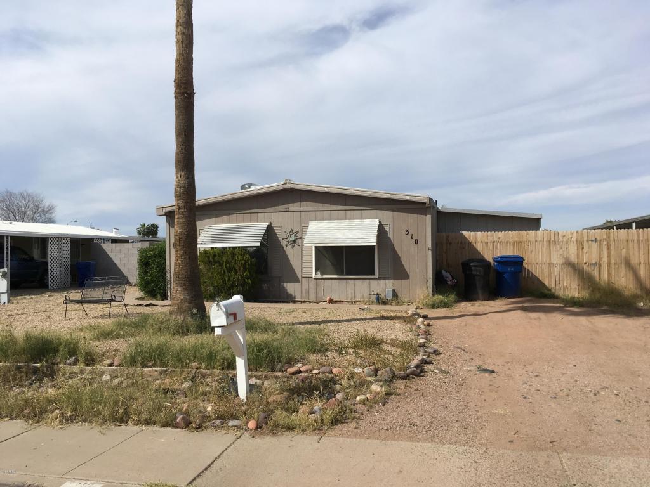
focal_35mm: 29
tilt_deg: +0.8
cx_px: 325
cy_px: 244
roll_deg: +1.1
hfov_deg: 61.7
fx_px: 545
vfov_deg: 48.2
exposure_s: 1/2653
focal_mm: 4.15
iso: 25
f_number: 2.2
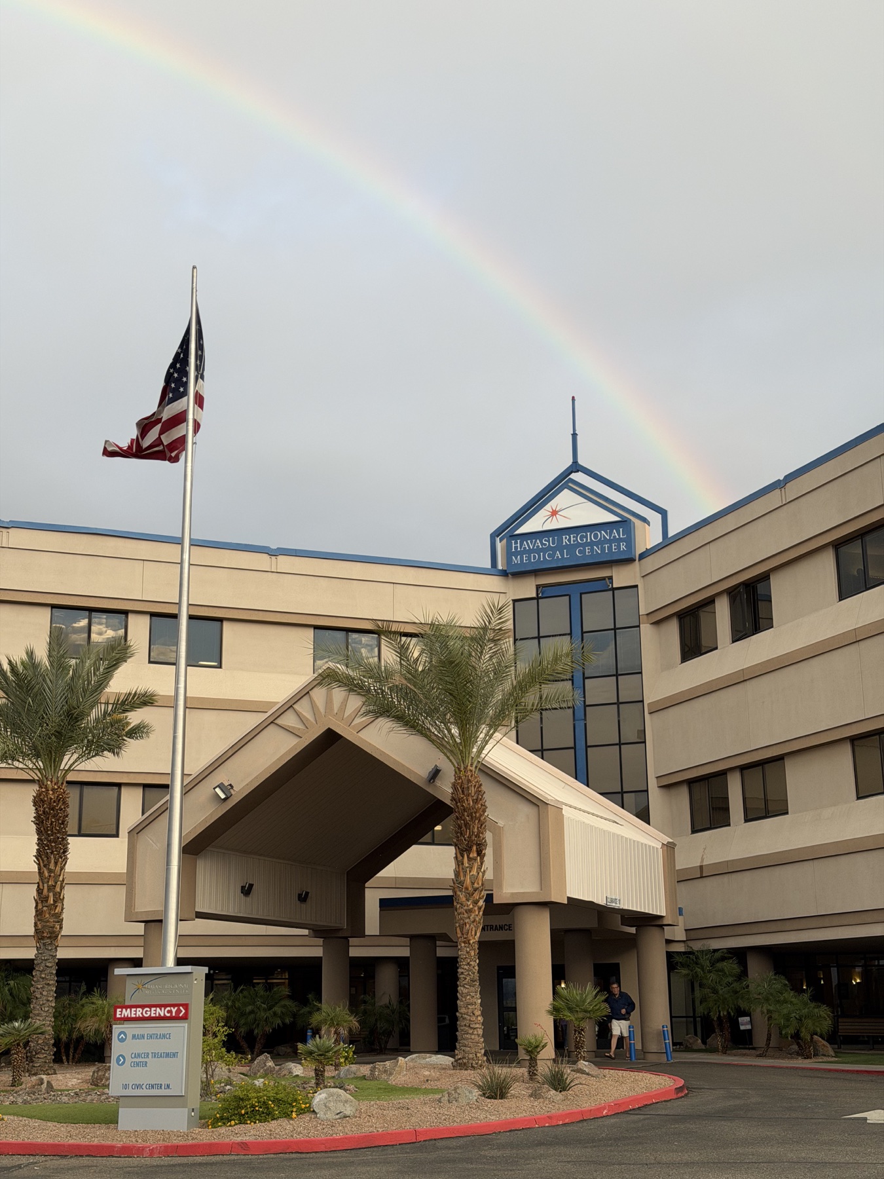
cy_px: 590
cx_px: 442
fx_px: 1634
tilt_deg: +16.2
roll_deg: -0.6
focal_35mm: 48
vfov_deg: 39.7
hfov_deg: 30.3
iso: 64
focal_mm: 6.76
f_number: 1.78
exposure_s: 1/1000
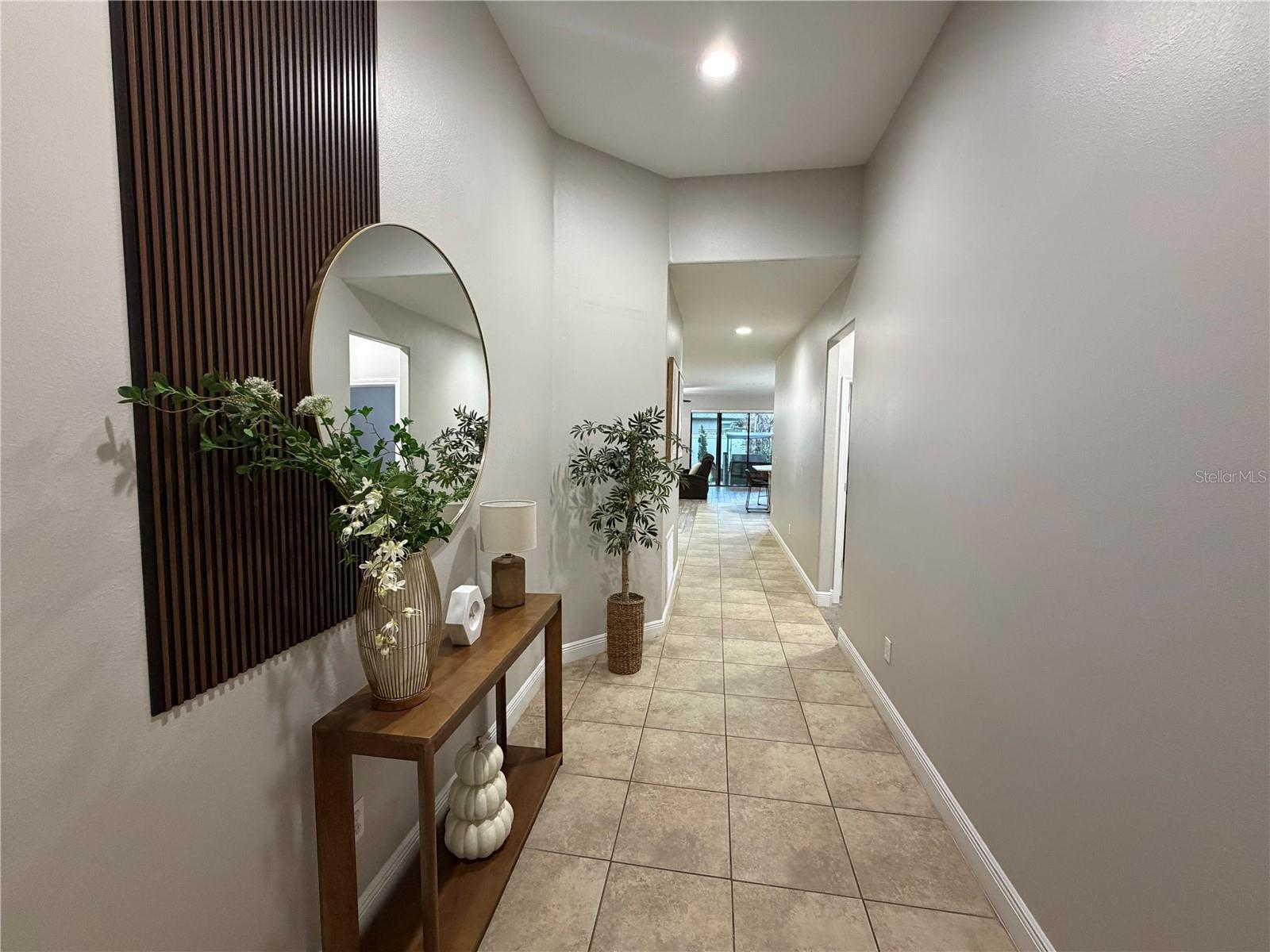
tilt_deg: -5.0
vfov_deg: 85.7
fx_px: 514
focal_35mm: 14
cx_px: 635
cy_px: 476
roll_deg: -0.2
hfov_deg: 102.1
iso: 500
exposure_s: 1/60
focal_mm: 2.22
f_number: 2.2
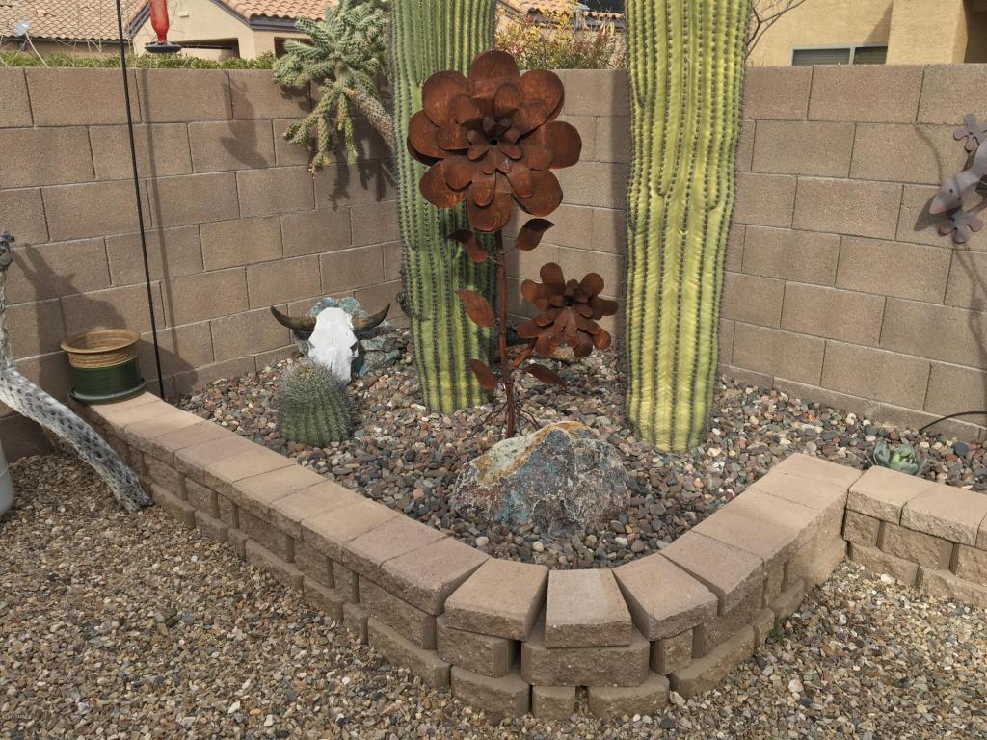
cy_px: 370
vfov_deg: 48.2
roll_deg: +1.2
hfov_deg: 61.7
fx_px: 827
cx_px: 494
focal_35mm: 29
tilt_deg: -20.3
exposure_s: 1/732
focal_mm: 4.15
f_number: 2.2
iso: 25
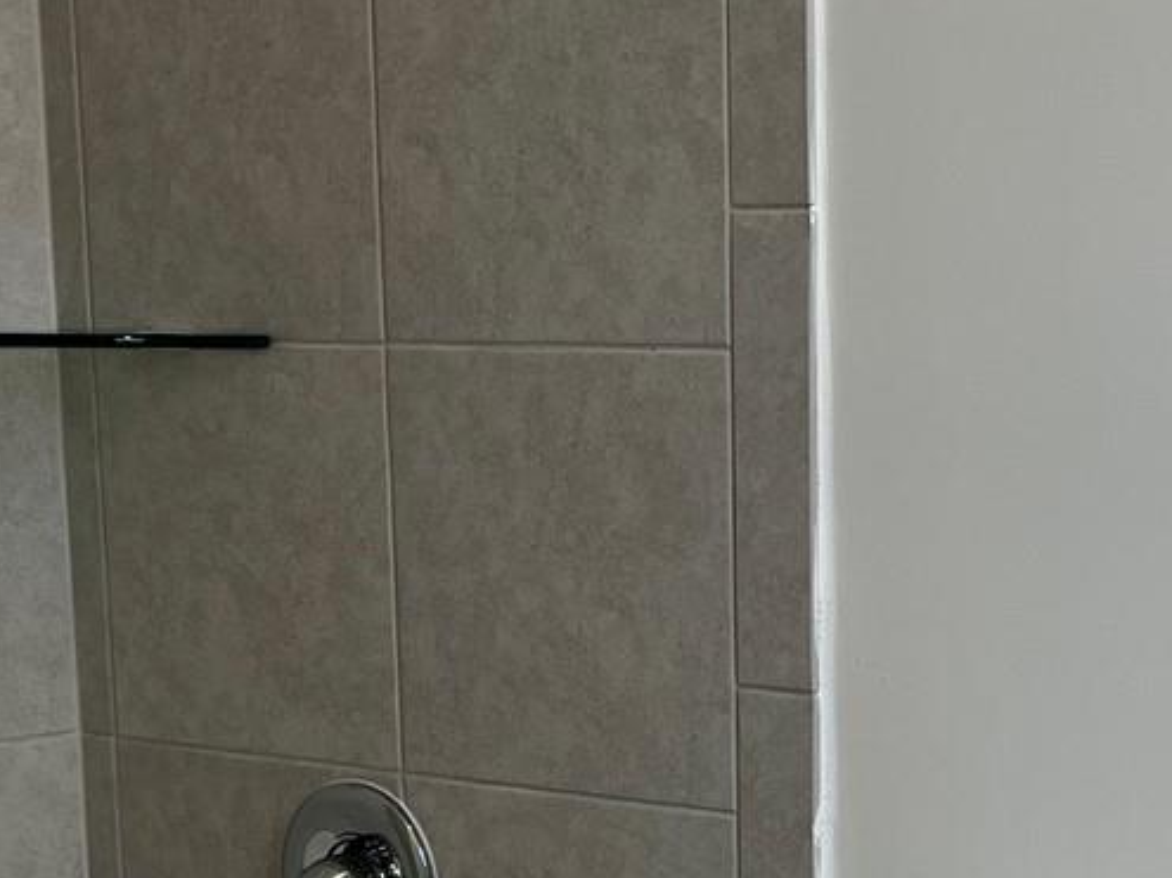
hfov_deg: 23.0
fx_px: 2843
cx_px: 909
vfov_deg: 17.2
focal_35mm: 84
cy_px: 866
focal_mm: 5.7
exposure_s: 1/120
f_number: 1.5
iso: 50
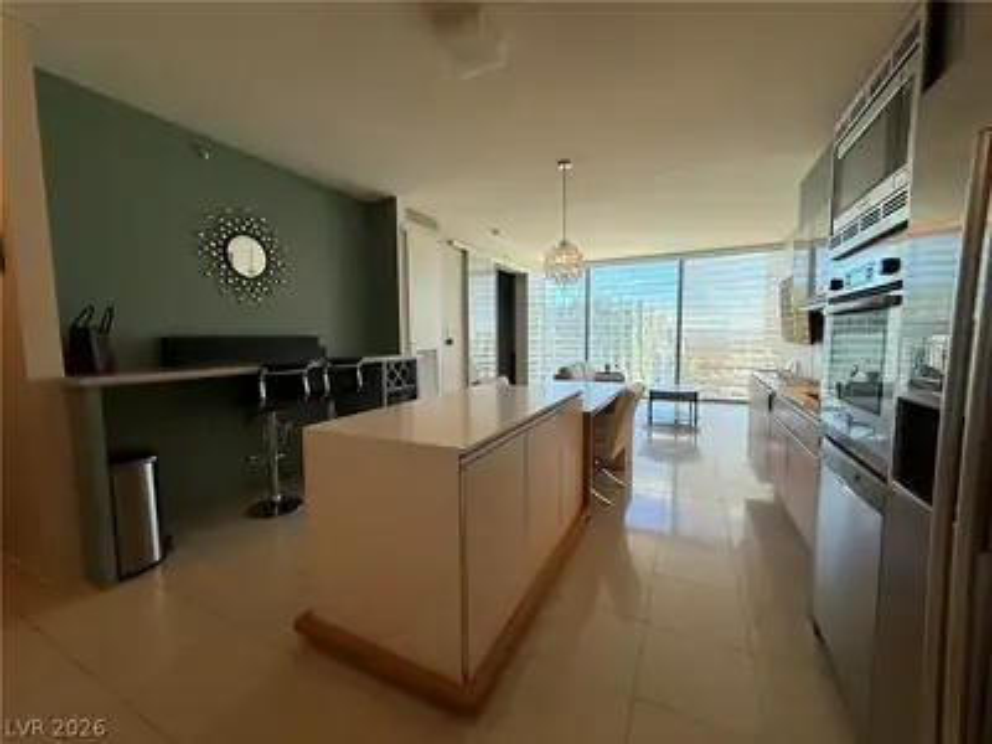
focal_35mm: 14
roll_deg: +0.6
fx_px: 401
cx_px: 496
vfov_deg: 85.7
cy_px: 372
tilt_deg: -4.5
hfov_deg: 102.1
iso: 50
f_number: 2.2
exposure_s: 1/148
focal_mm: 2.22
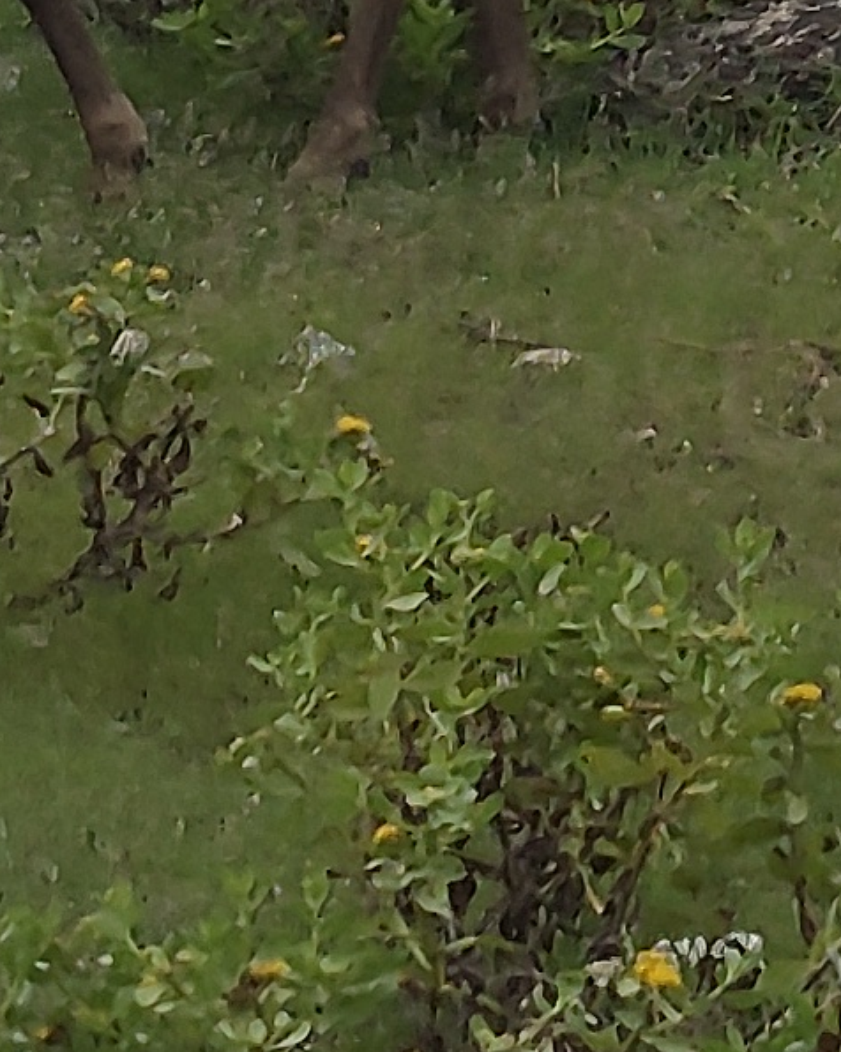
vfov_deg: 5.7
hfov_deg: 4.5
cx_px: 1655
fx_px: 10454
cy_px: -654
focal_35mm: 336
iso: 50
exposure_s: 1/1672
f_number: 1.88
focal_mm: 5.56
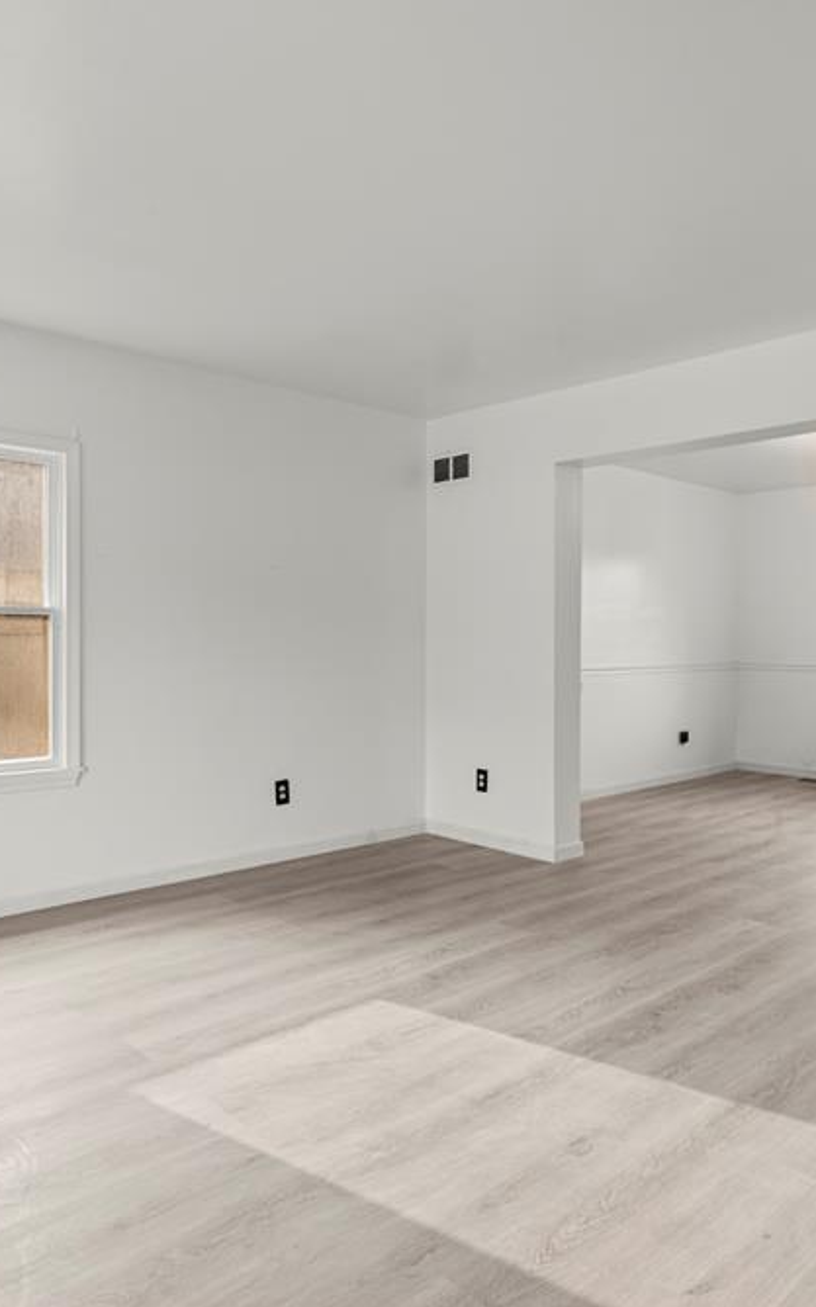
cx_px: 474
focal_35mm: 25
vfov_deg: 72.6
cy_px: 648
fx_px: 890
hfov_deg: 49.0
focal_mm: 16
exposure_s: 1/8
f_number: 8
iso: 400
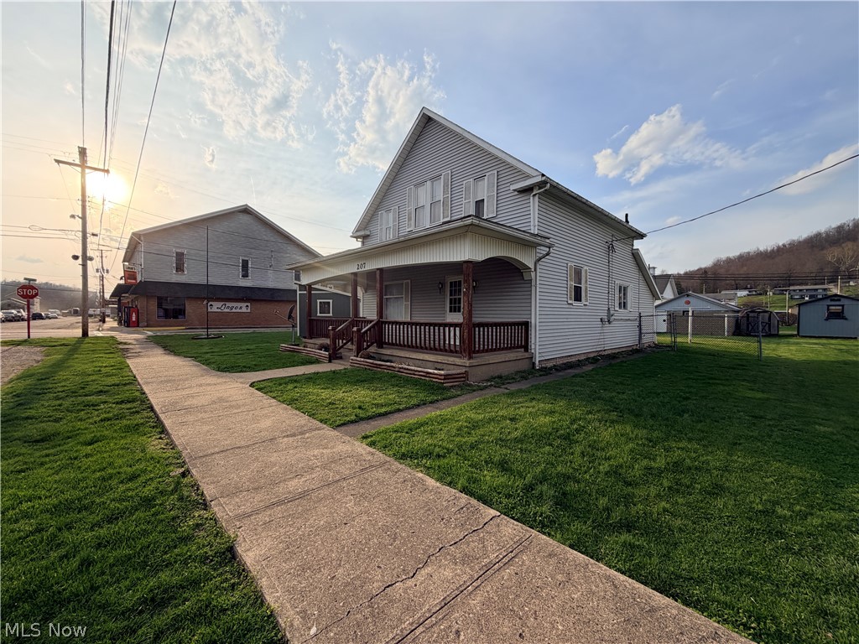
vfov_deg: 85.7
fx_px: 347
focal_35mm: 14
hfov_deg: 102.1
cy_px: 322
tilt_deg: +0.1
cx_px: 430
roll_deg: -0.9
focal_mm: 2.22
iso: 25
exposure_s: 1/876
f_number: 2.2
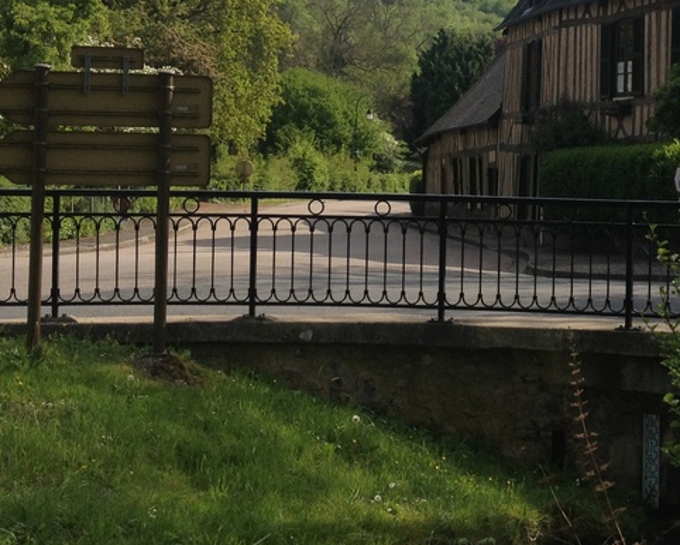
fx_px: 1711
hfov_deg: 22.0
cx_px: 607
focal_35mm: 85
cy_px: 160
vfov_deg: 18.0
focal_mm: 4.28
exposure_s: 1/1577
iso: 50
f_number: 2.4
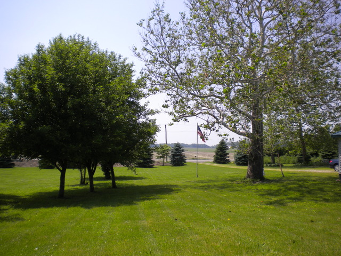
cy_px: 128
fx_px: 345
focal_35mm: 35
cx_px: 170
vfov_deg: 40.7
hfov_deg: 52.6
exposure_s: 1/587
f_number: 4.6
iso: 80
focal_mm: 6.3
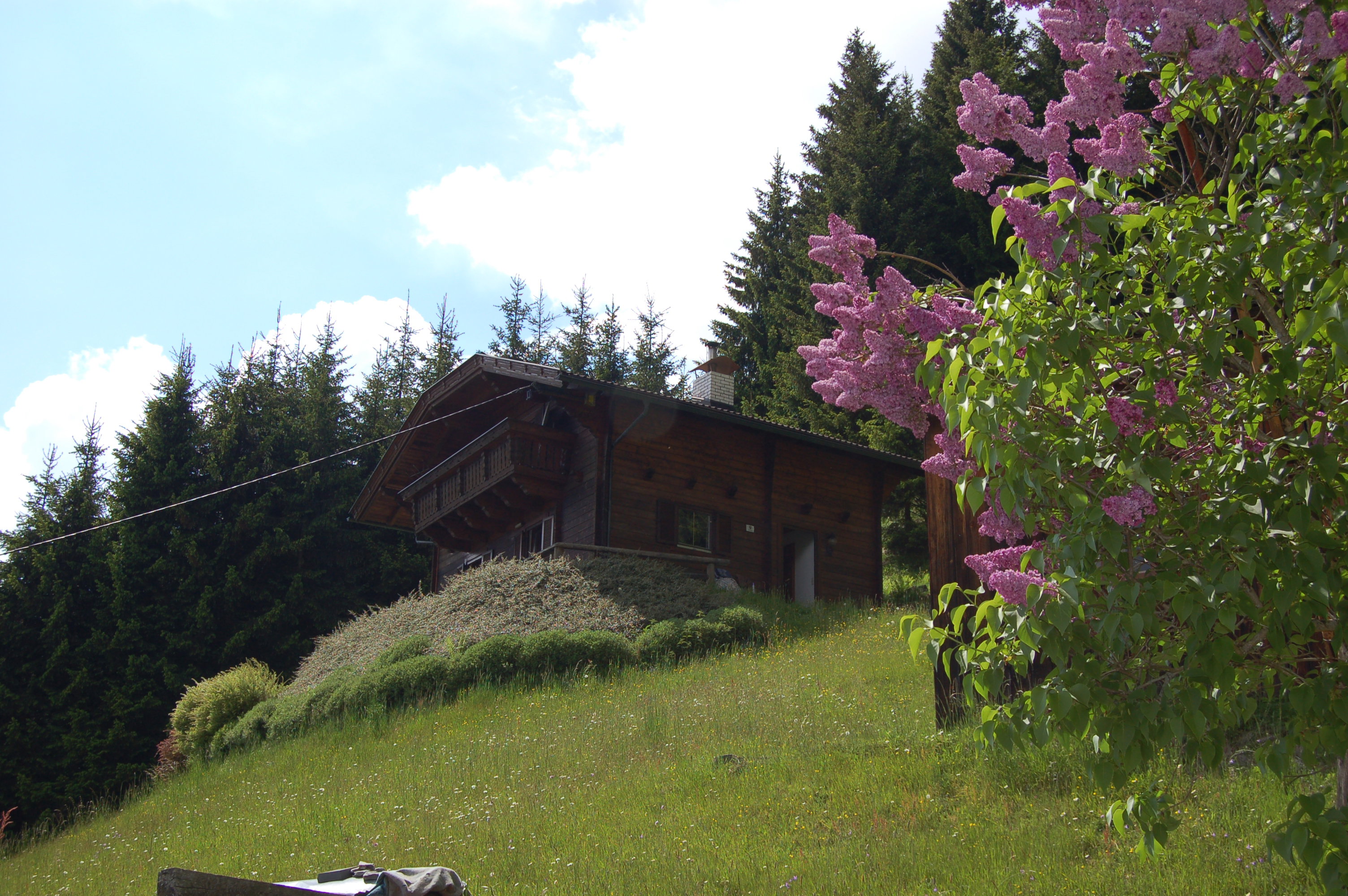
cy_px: 448
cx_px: 674
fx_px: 1683
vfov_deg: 29.8
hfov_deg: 43.6
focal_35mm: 45
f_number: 7.1
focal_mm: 30
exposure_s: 1/500
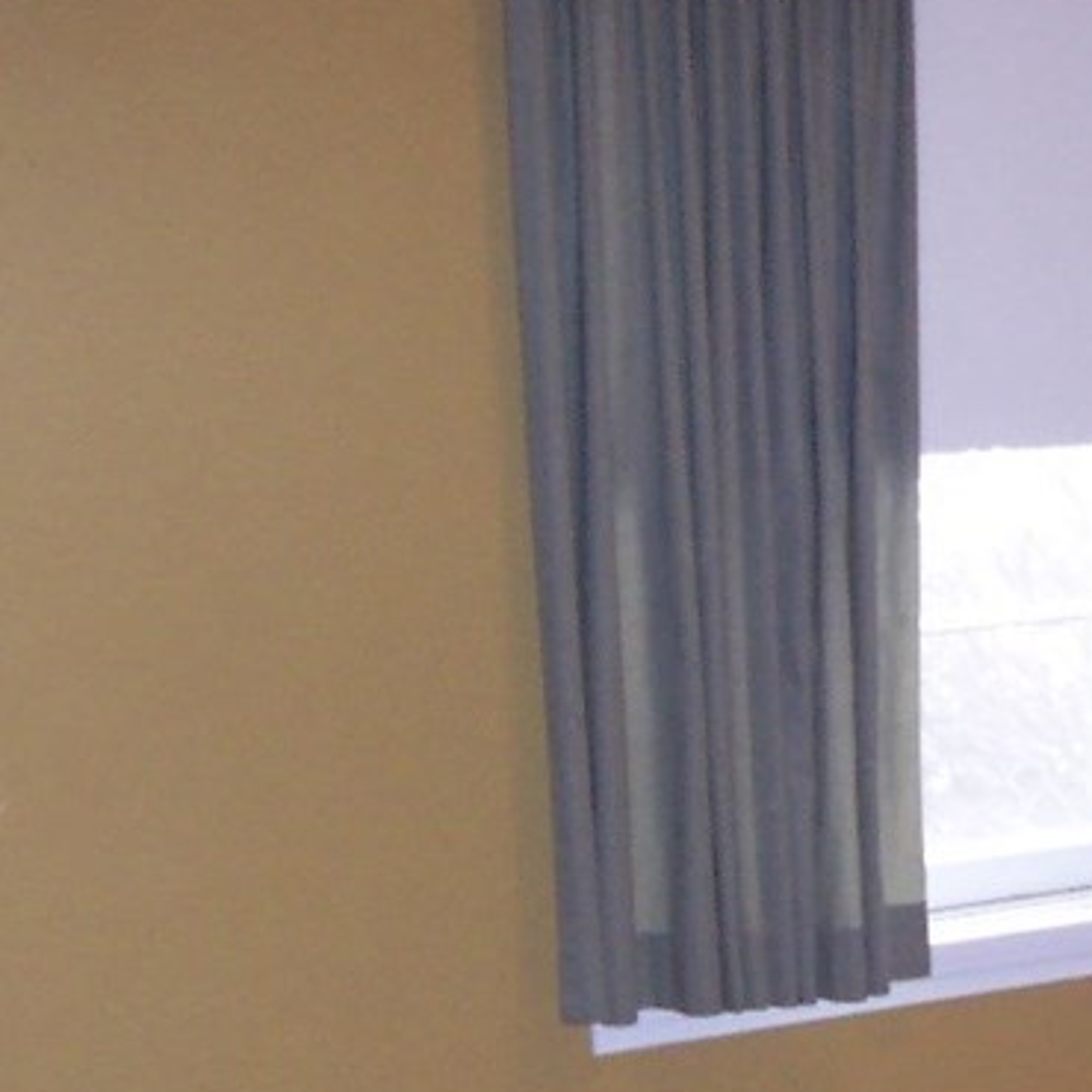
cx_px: 1181
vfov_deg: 19.5
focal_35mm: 88
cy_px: 853
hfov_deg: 19.0
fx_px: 3141
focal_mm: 5.6
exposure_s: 1/60
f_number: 2.4
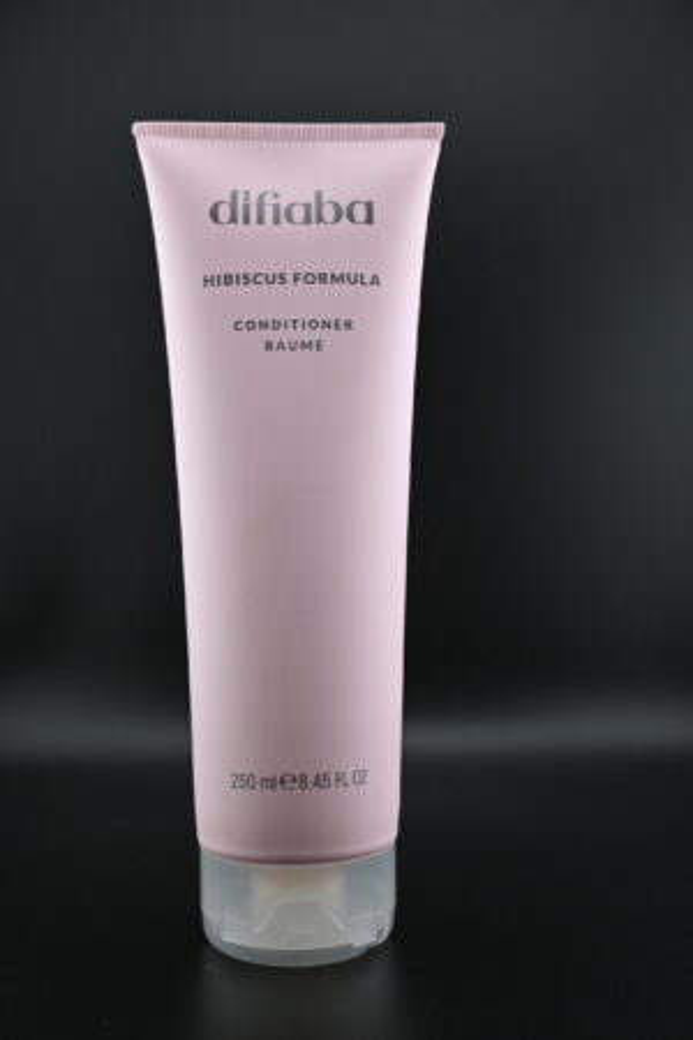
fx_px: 996
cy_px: 520
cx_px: 346
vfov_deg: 55.1
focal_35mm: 34
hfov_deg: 38.4
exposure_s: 1/160
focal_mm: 23
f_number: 4.2
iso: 400
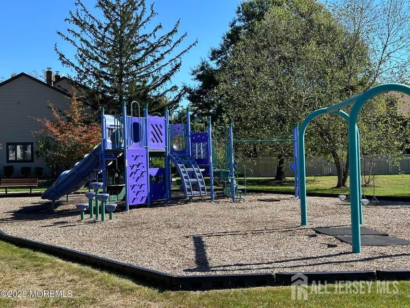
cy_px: 154
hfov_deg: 39.7
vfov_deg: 30.3
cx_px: 205
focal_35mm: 48
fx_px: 569
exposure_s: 1/2028
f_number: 1.78
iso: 64
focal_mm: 6.86
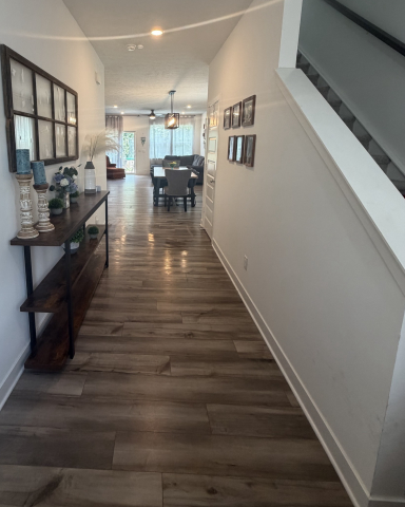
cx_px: 142
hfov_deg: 69.3
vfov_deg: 81.9
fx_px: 285
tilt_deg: -10.2
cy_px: 195
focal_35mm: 19
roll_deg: -0.5
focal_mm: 2.22
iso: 320
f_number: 2.2
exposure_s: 1/120
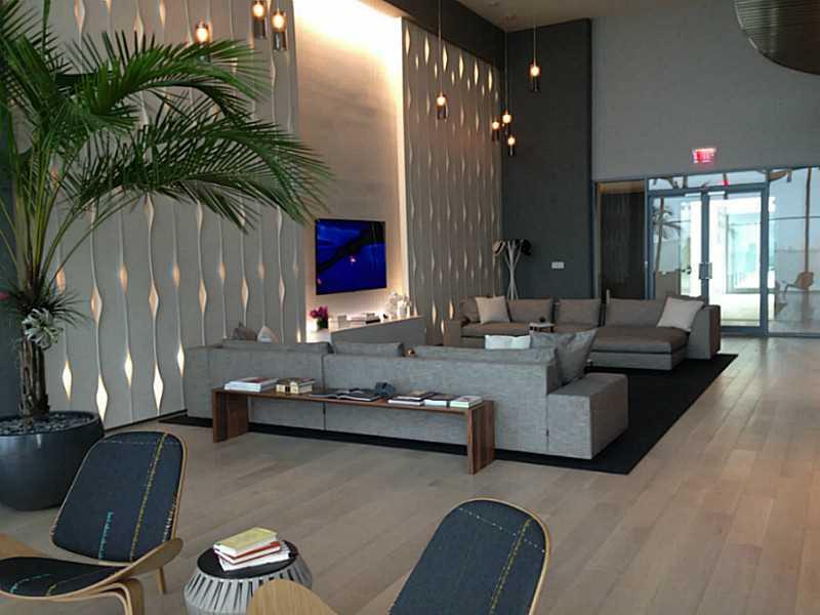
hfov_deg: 55.4
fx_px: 782
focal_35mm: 33
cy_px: 308
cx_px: 410
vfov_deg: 42.9
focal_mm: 4.12
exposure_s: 1/20
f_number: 2.4
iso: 80
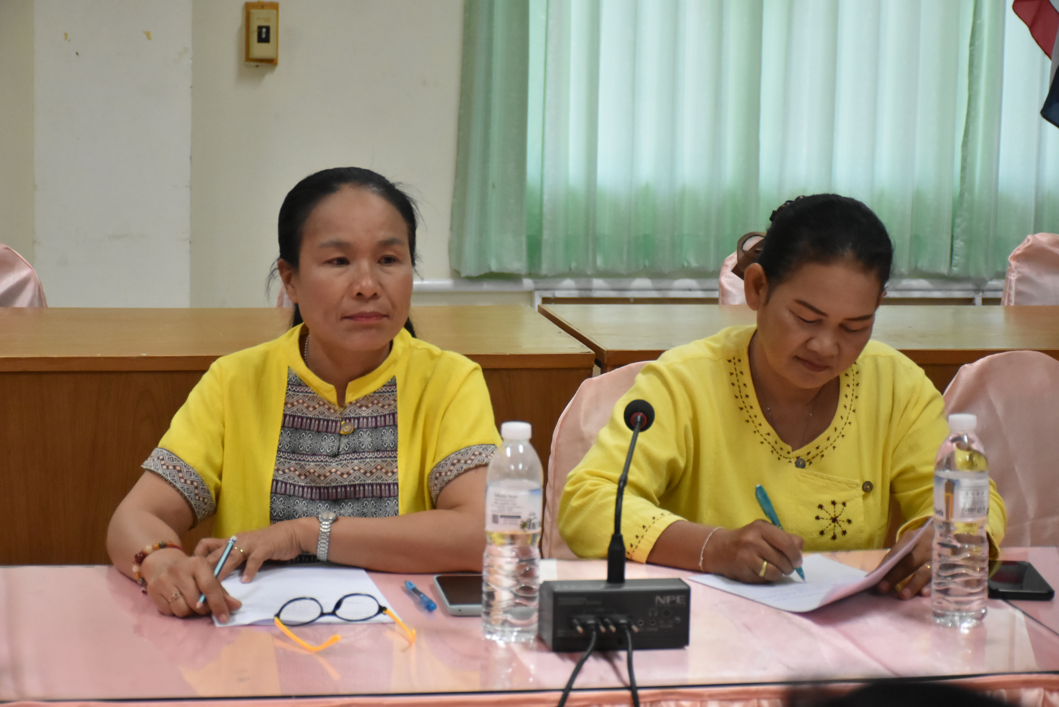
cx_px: 530
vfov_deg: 15.2
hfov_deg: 22.6
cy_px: 354
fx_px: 2648
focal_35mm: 90
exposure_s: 1/250
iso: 3200
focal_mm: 60
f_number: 5
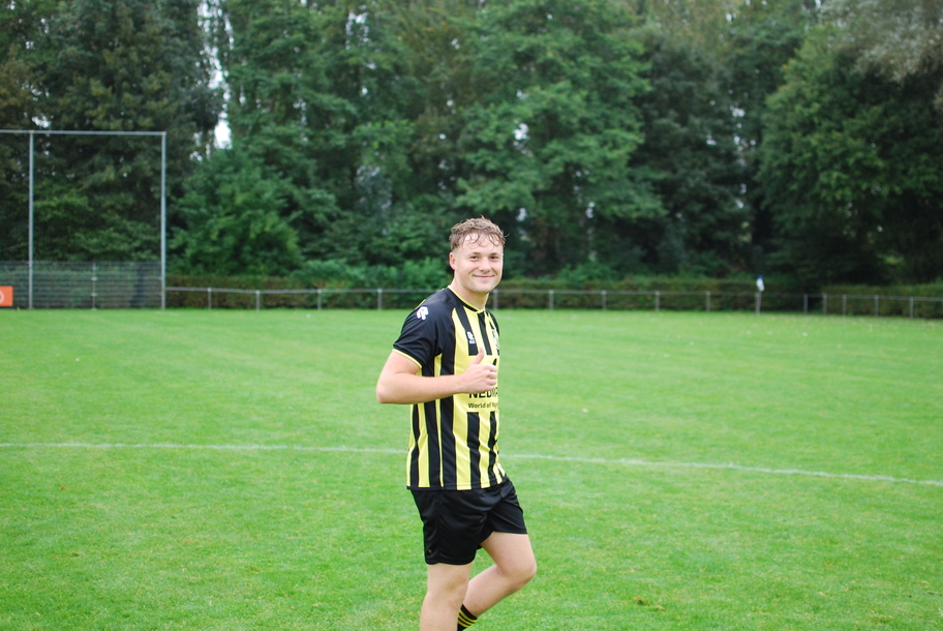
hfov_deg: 34.7
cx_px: 498
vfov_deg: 23.6
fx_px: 1509
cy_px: 322
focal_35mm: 58
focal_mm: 35
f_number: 2
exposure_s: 1/500
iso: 320
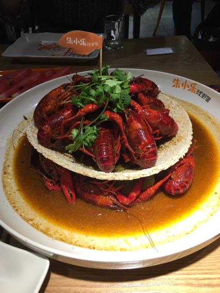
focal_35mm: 30
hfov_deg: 46.8
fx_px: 254
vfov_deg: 60.0
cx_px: 108
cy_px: 144
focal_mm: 4.15
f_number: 2.2
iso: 25
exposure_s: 1/33
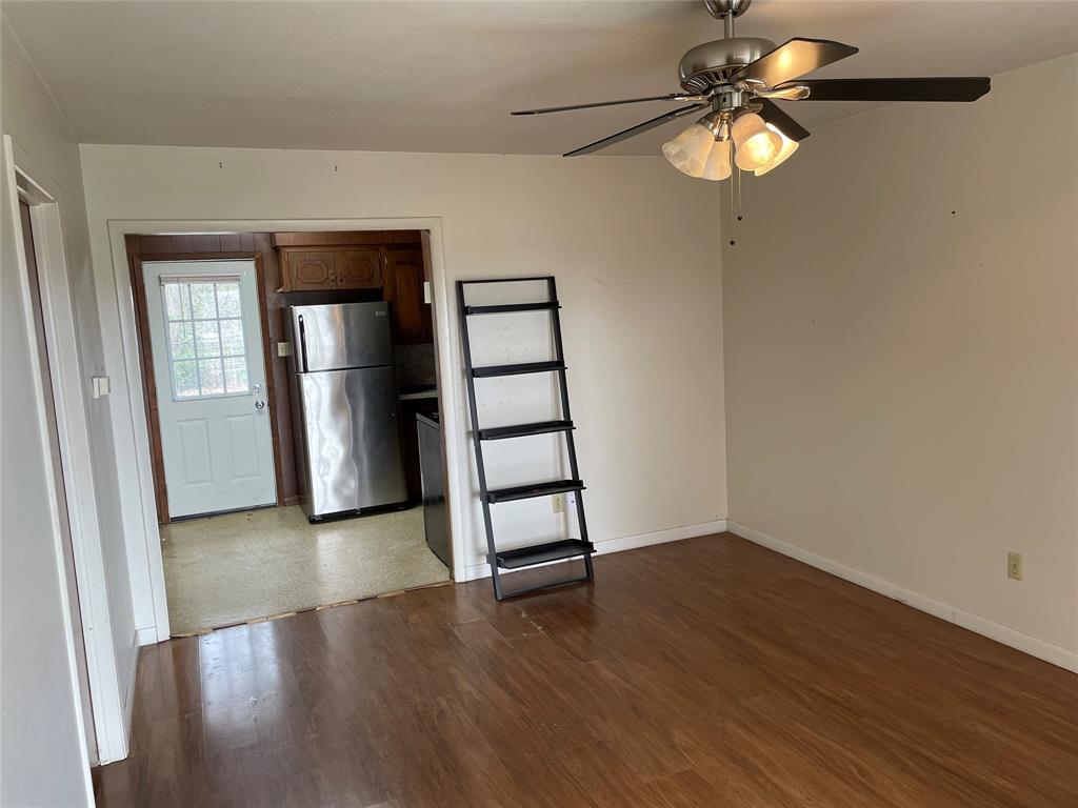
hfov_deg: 67.3
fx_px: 810
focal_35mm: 26
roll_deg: +3.3
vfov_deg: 53.1
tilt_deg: -7.5
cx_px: 539
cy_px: 404
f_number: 1.6
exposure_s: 1/120
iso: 100
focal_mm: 4.2
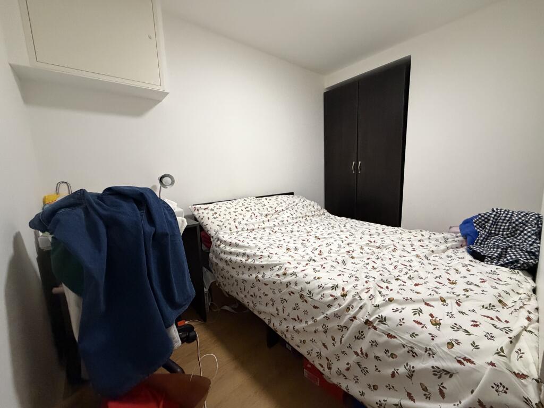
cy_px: 204
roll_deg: +1.3
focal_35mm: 14
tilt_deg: -8.8
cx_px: 272
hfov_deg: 102.1
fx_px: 220
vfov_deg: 85.7
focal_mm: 2.22
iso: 500
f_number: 2.2
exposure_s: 1/50
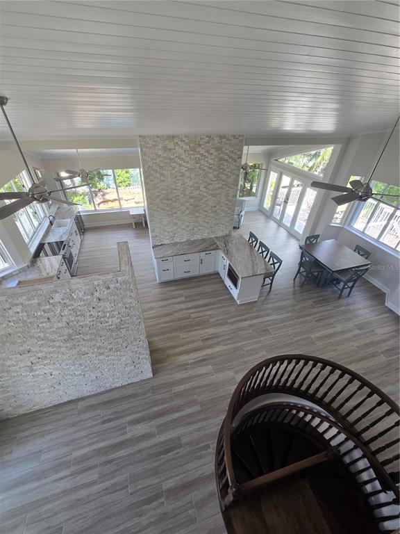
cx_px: 200
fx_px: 200
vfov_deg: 106.2
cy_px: 267
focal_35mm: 13
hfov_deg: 89.9
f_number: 2.2
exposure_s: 1/120
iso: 64
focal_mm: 2.2
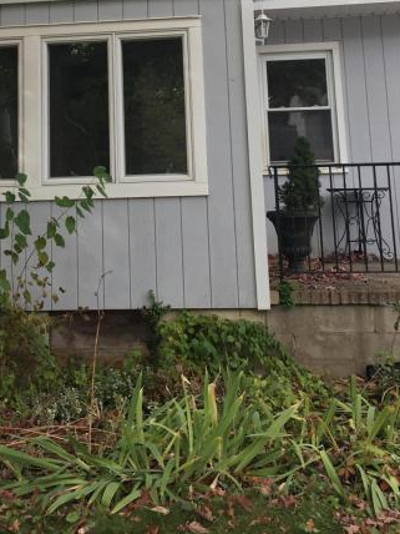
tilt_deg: +9.8
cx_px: 135
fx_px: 801
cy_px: 56
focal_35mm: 52
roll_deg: +1.1
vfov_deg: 34.8
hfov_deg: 27.9
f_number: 2.2
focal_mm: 4.15
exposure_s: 1/130
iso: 25
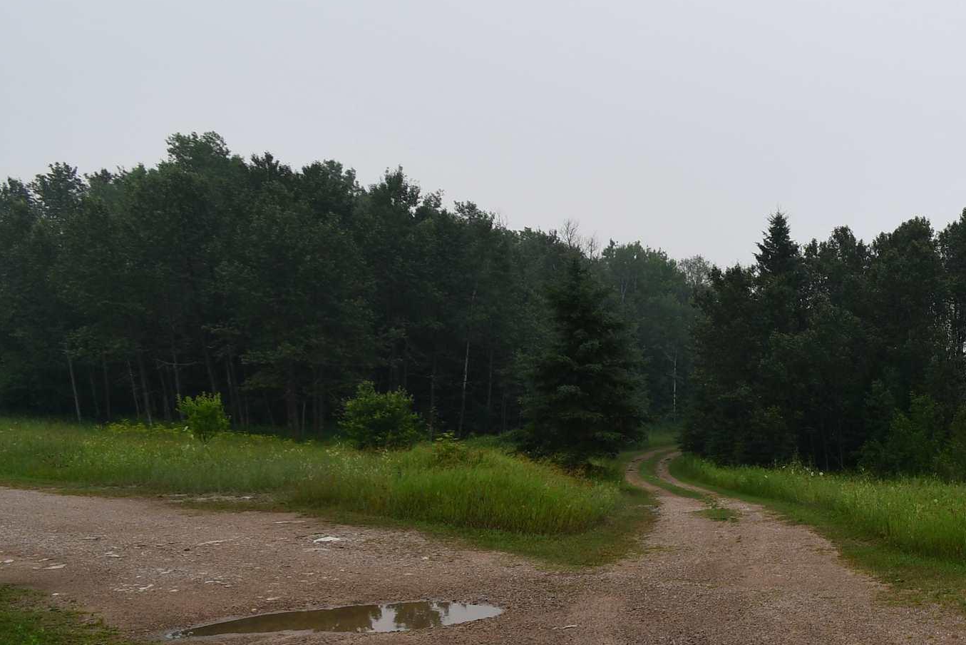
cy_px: 498
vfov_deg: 37.7
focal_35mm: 34
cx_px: 1082
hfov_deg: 42.6
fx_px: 912
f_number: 8
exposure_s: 1/250
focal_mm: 10
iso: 160
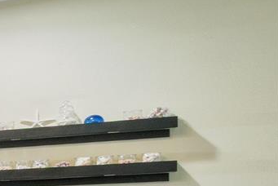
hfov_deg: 11.6
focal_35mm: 90
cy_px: 253
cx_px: -554
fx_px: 696
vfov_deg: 14.5
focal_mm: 10
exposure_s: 1/5
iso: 400
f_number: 10
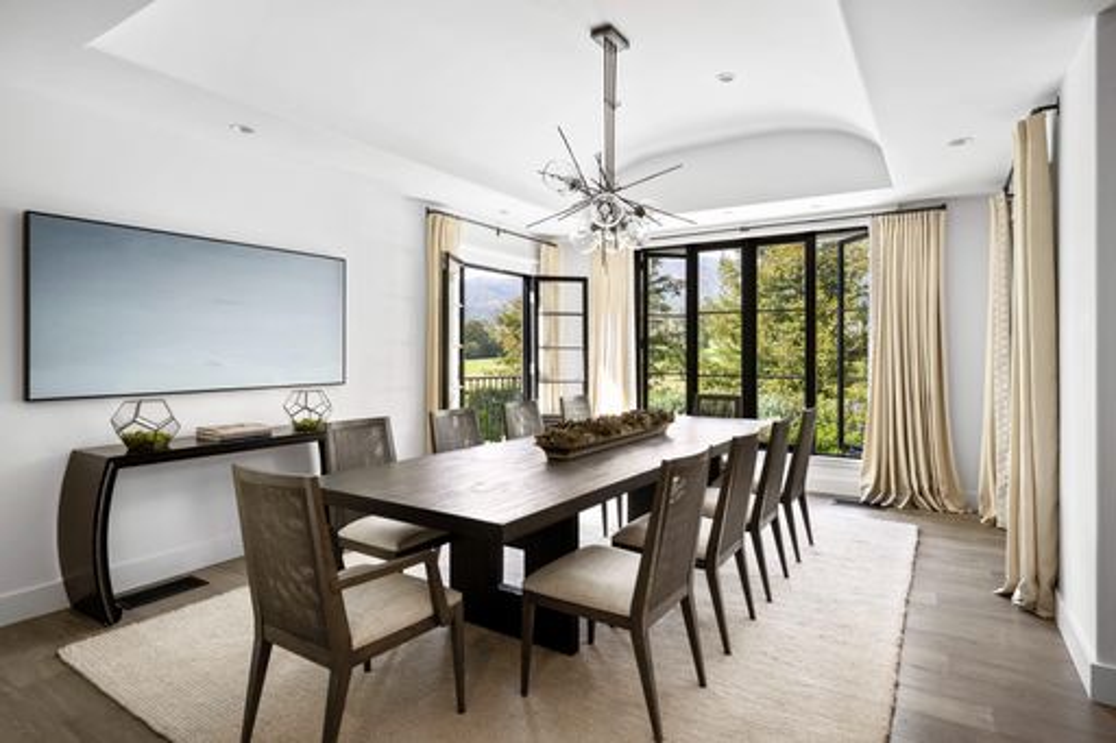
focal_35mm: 19
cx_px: 558
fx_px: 589
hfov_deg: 86.9
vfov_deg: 64.5
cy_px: 372
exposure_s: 1/2.5
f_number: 8
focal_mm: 19
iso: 50
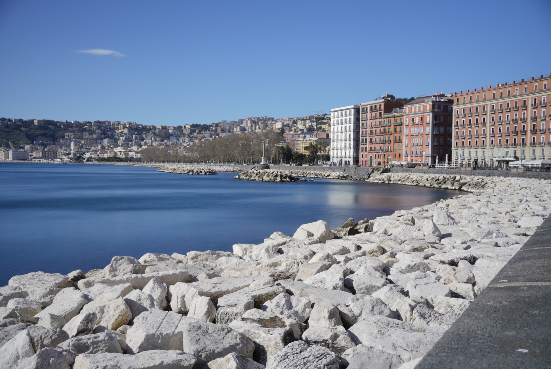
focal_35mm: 35
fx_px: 536
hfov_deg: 54.4
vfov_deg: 37.9
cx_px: 276
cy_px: 184
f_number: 14
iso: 50
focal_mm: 35
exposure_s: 13
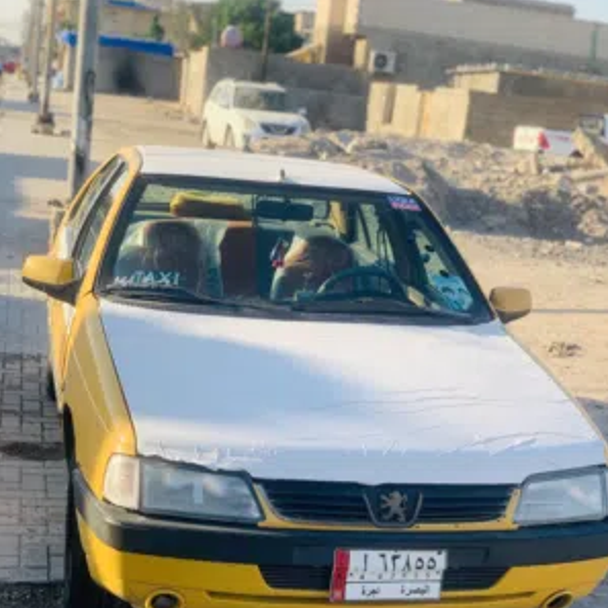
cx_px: 305
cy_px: 391
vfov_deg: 27.6
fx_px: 1232
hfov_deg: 27.7
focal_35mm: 62
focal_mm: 6
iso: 16
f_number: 2.4
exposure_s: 1/452
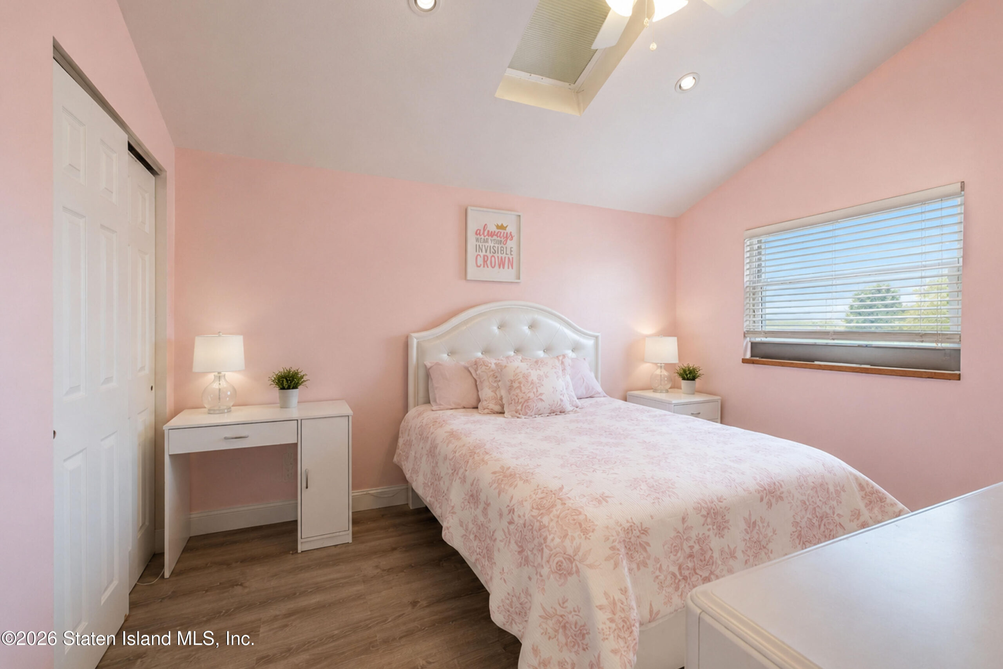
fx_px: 418
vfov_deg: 77.3
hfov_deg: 100.4
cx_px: 502
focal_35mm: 15
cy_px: 334
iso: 2000
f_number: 6.4
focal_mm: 10
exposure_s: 1/60
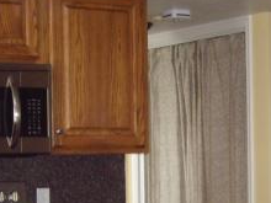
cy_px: 240
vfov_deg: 10.7
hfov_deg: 14.3
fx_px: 1073
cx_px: 209
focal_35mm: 137
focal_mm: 7.6
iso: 200
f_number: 3
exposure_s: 1/50
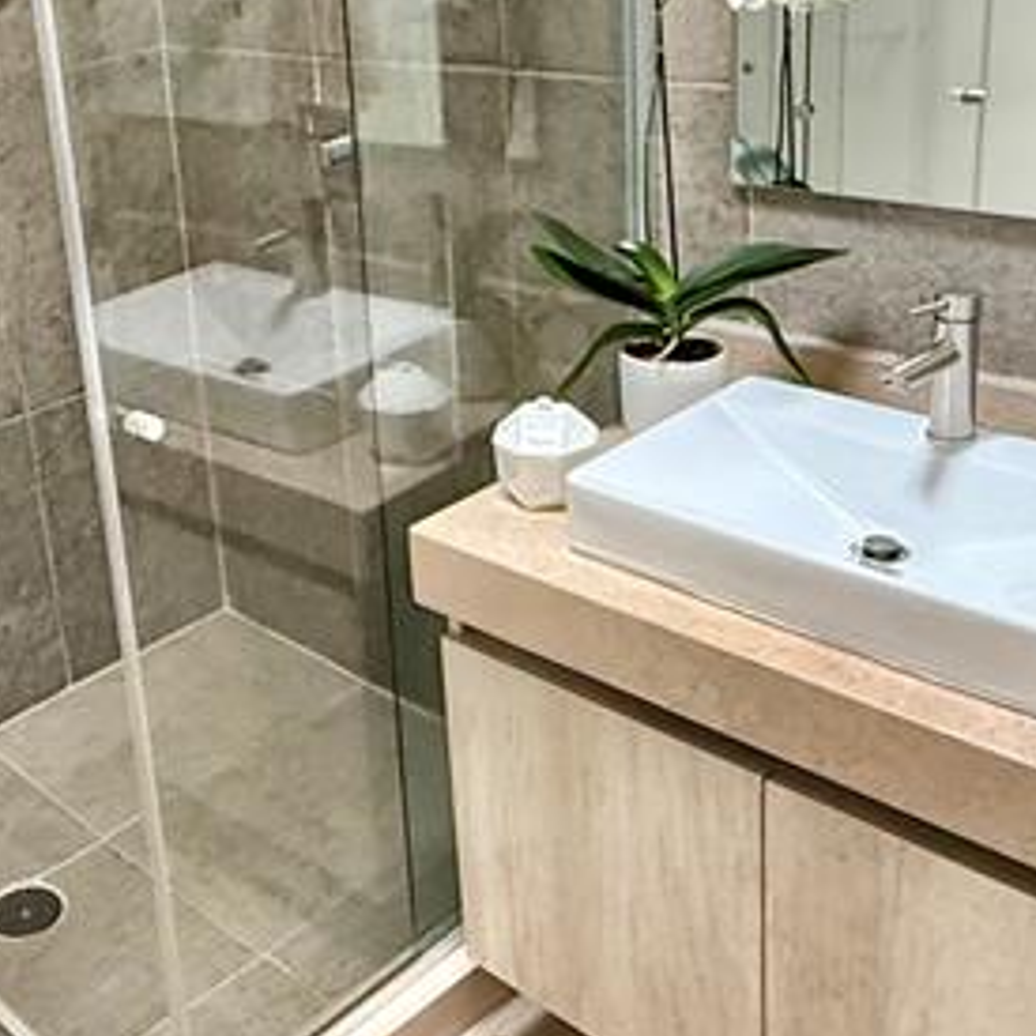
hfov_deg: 35.6
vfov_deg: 36.3
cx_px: 209
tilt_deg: -17.0
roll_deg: +6.2
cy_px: 324
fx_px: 1558
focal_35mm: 46
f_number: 2.2
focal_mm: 2.22
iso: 400
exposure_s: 1/74
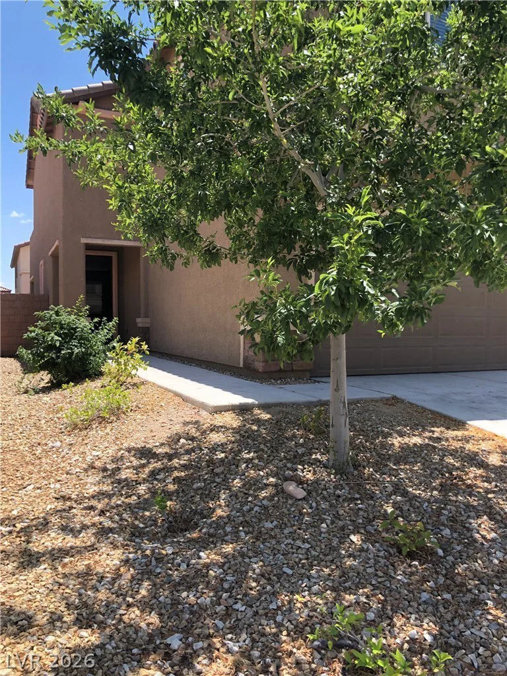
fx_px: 547
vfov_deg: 63.4
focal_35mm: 28
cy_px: 338
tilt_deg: -0.2
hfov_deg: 49.7
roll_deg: -0.9
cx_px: 254
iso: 20
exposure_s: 1/695
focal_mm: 3.99
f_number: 1.8
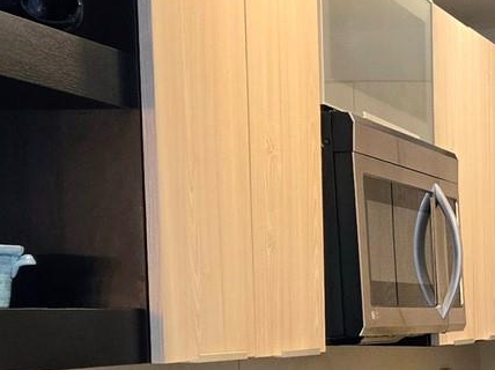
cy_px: 438
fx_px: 1228
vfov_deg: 16.5
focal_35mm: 86
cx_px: 760
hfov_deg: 19.6
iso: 200
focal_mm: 5.4
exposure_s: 1/120
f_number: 1.8
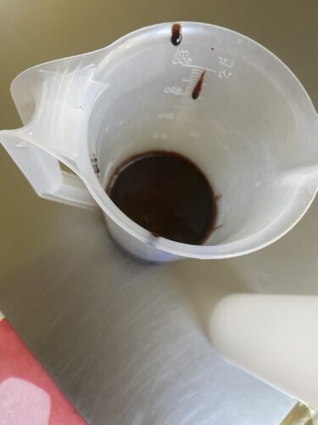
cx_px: 159
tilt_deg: -73.0
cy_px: 212
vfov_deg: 67.3
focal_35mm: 26
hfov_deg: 53.1
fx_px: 318
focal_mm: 4.25
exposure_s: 1/60
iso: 320
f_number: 1.8
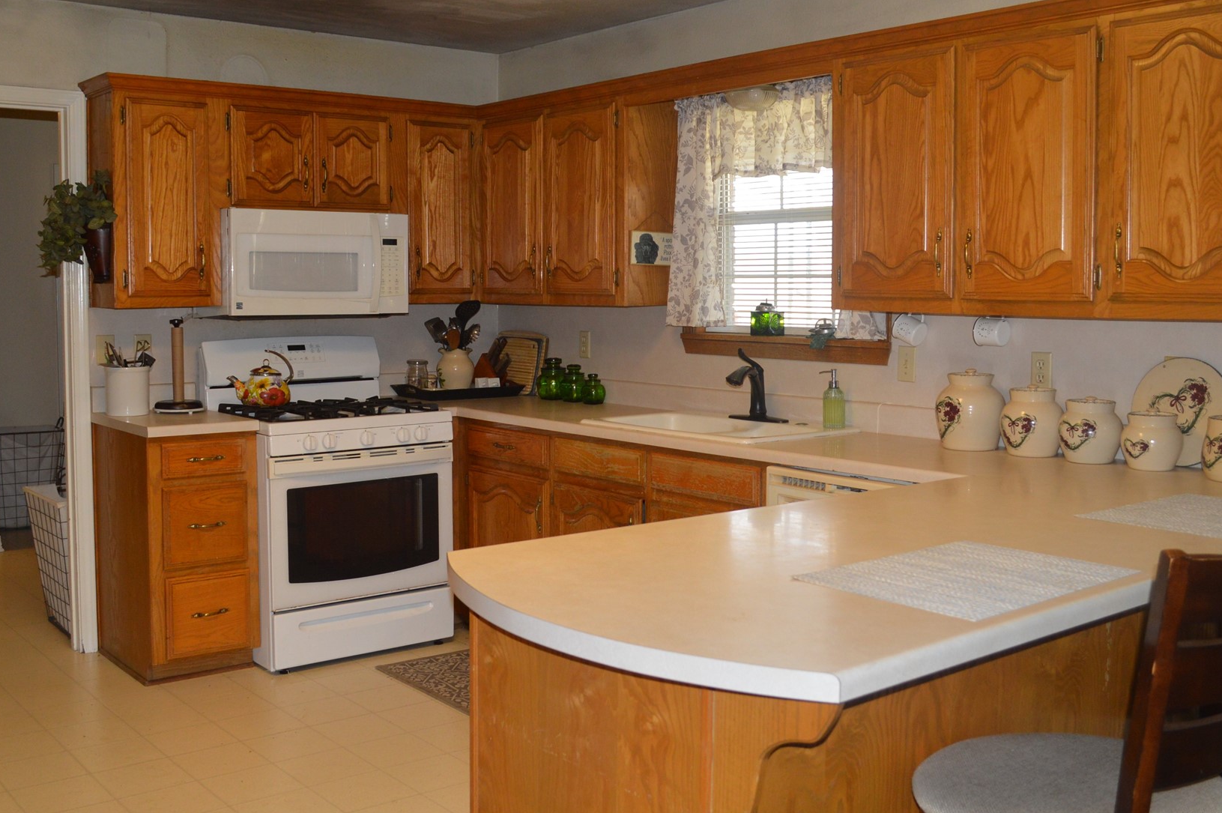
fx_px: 1221
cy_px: 336
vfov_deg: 36.7
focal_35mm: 36
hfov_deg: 53.2
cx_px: 606
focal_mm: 18
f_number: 4
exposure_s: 1/80
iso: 400
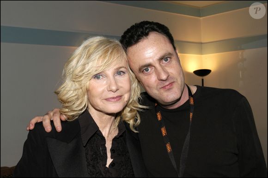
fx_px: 391
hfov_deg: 37.9
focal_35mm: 52
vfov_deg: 25.7
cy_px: 89
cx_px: 134
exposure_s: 1/60
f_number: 11
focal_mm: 35
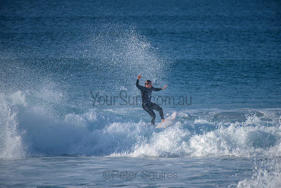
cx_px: 140
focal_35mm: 515
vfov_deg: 2.7
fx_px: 4019
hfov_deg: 4.0
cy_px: 94
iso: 220
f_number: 5.6
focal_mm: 500
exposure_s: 1/2000
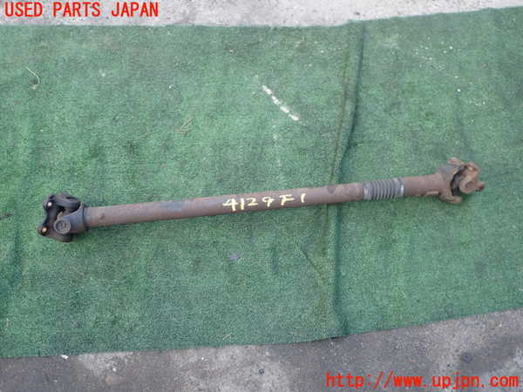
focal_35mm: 30
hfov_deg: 60.0
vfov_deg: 46.8
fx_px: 453
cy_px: 196
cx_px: 262
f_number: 2.3
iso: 100
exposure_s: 1/200
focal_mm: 5.4
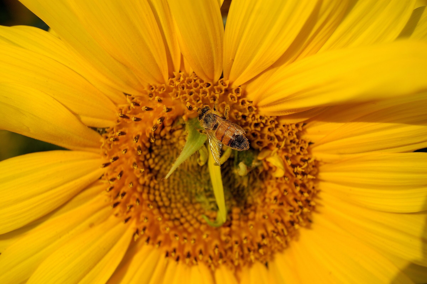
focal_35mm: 57
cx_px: 214
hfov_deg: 35.1
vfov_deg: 23.7
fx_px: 676
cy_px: 142
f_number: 4.8
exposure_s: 1/800
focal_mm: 38
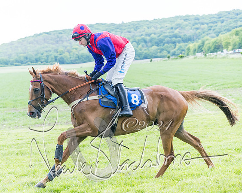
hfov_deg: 22.9
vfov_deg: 18.4
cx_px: 95
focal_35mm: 83
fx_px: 597
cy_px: 94
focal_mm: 70
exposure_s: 1/1250
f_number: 4
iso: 800
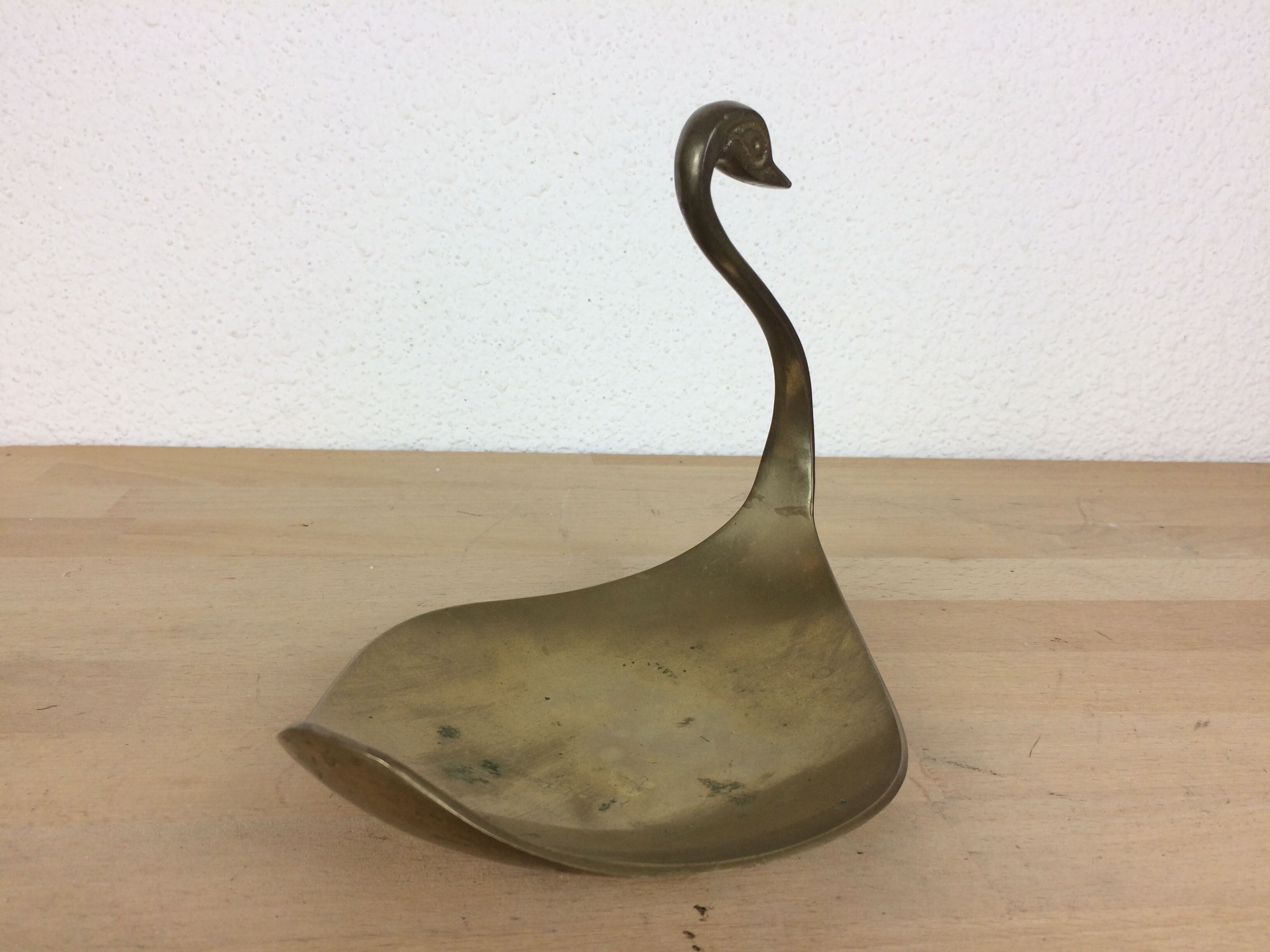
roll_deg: -2.5
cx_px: 635
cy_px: 476
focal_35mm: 29
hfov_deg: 61.7
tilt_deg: -14.7
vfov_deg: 48.2
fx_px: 1064
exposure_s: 1/100
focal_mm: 4.15
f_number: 2.2
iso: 50
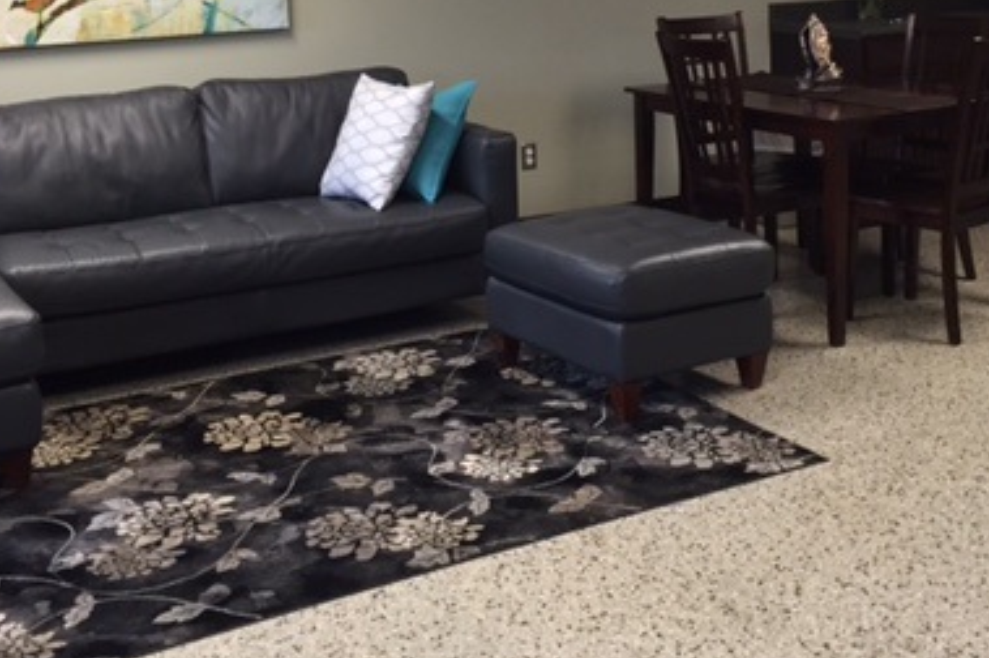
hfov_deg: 38.9
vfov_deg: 25.8
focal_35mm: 51
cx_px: 543
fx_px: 1400
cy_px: 107
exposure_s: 1/30
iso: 125
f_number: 2.2
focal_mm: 4.15
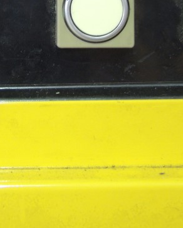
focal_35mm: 96
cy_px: -1
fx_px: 649
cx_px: 10
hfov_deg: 15.8
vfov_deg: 19.4
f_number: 2.2
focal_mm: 7.6
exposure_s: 1/13
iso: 560
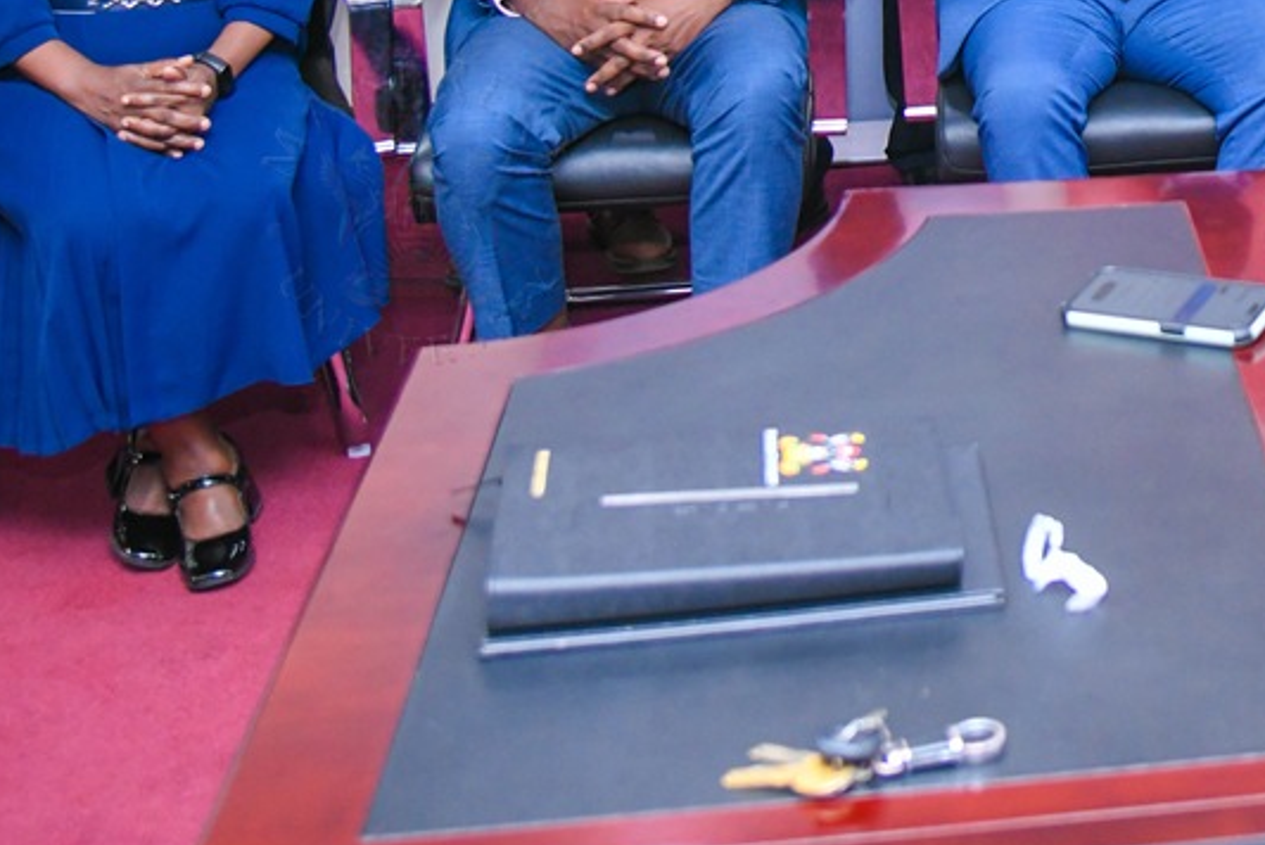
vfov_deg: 17.3
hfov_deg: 25.9
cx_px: 1396
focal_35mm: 72
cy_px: -371
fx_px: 2531
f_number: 4
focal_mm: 24
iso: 1600
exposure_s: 1/200
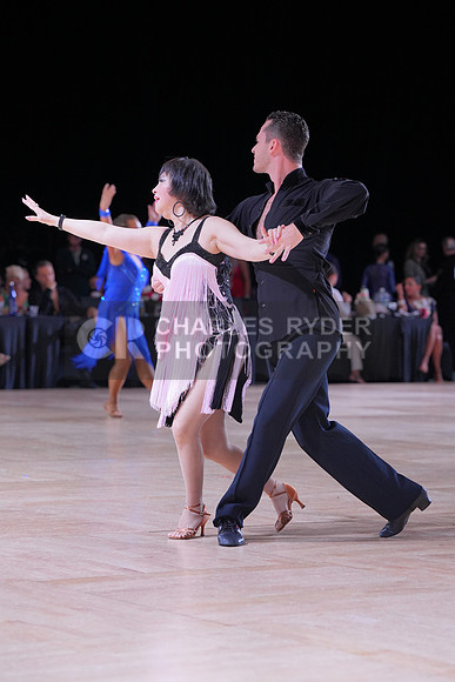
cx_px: 228
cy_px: 341
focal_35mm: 121
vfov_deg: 16.9
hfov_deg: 11.3
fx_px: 2292
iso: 2000
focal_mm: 121
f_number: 4.5
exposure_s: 1/400
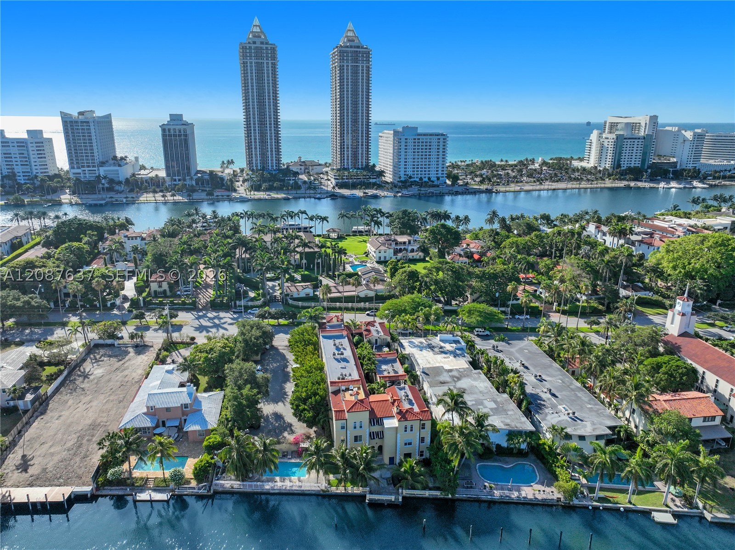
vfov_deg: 56.8
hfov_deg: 71.6
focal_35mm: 24
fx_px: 509
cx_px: 368
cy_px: 275
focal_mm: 12.29
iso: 380
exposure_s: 1/5000
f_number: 2.8
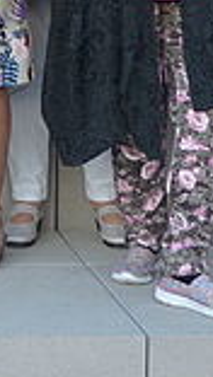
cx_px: -208
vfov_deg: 10.3
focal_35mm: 204
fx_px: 2044
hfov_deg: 5.8
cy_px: -147
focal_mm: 8.1
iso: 100
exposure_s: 1/80
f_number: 2.8
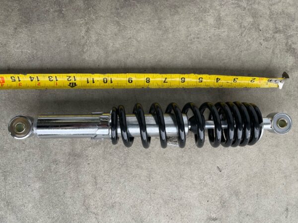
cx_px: 149
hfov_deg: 67.3
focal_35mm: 26
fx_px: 224
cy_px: 112
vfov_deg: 53.1
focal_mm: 5.1
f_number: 1.6
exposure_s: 1/332
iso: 32
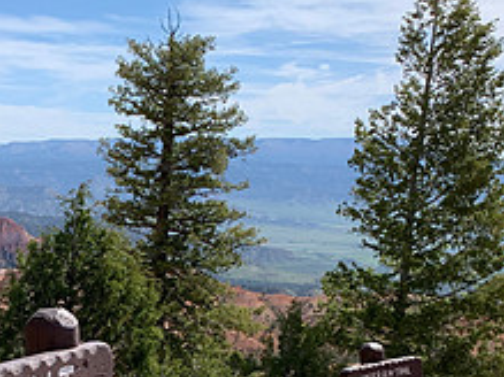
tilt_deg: -13.9
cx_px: 39
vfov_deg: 20.4
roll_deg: -0.8
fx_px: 1004
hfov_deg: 27.1
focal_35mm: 69
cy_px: 403
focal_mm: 4.25
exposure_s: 1/2075
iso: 25
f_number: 1.8
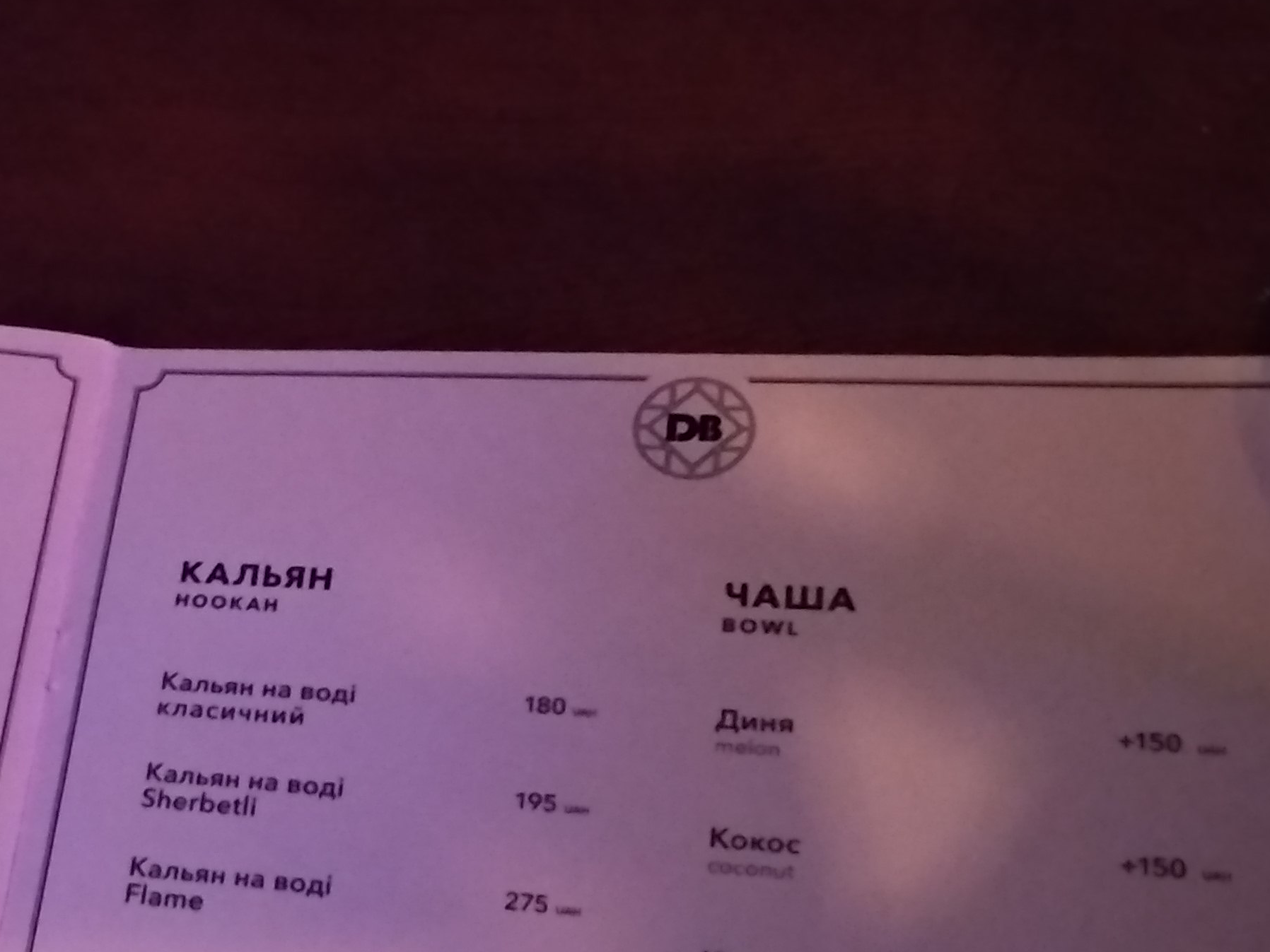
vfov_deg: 29.6
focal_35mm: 49
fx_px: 1798
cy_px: 577
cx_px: 112
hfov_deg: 36.3
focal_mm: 3.81
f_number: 2.2
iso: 6400
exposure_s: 1/17
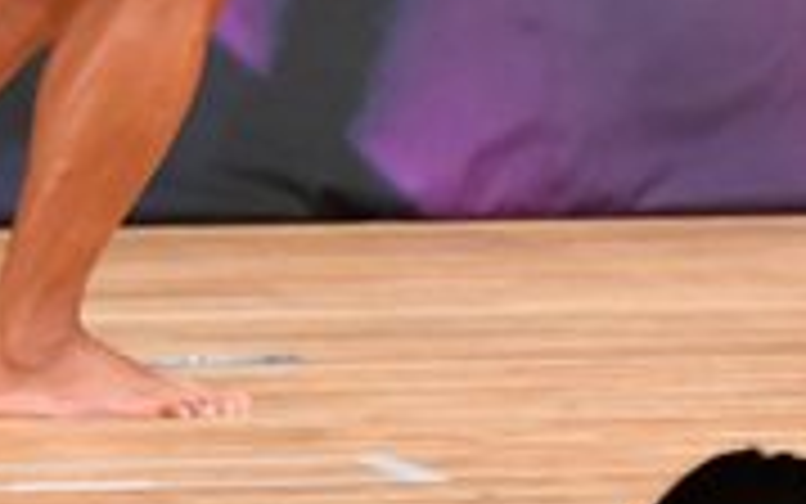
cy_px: -572
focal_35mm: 1258
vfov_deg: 1.0
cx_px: 1637
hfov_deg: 1.7
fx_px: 27642
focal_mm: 190
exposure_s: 1/400
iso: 7200
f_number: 5.6
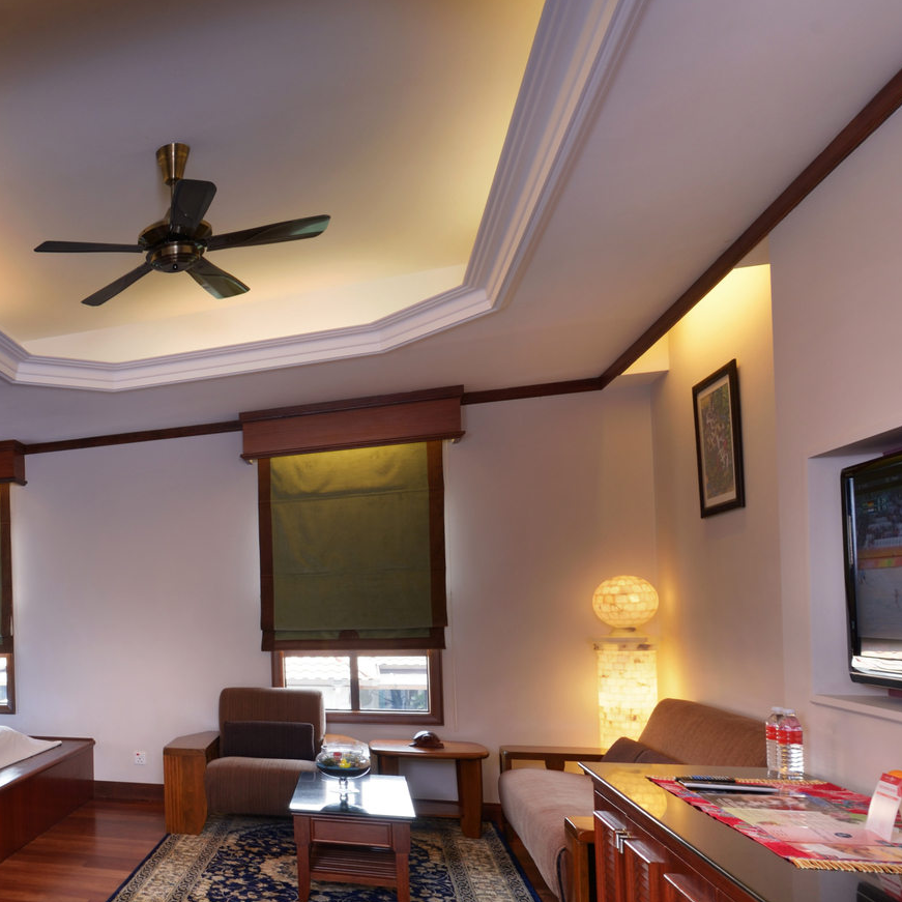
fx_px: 884
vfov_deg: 52.8
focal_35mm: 30
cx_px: -4
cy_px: 612
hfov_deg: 45.4
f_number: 9
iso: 200
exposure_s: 1/8
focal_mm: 15
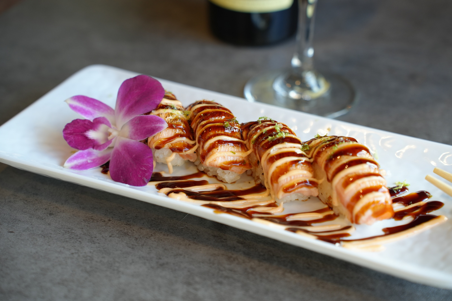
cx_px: 226
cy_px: 150
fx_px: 942
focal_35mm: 75
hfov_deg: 27.0
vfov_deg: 18.2
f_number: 4
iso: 640
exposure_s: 1/160
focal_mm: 75
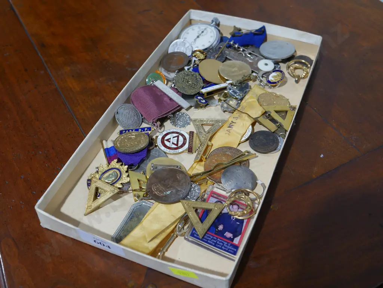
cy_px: 144
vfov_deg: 36.0
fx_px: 443
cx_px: 192
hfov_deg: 46.8
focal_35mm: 40
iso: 400
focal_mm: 20
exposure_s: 1/60
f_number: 4.5
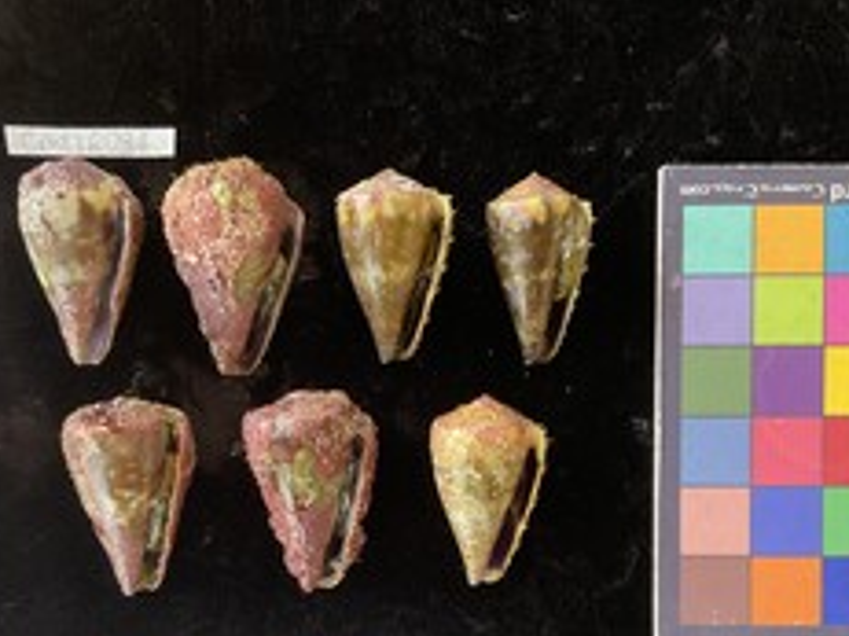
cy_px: 476
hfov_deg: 42.9
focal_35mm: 44
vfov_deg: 32.2
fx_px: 1079
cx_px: 379
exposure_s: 1/60
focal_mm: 3
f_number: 1.8
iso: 80
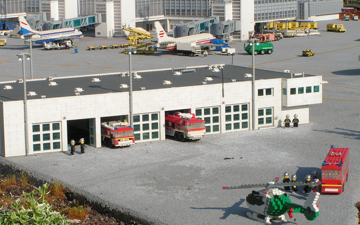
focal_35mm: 108
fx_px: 1059
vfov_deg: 12.1
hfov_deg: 19.3
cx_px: 173
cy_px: 125
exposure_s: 1/400
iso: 50
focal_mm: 14.8
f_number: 6.3
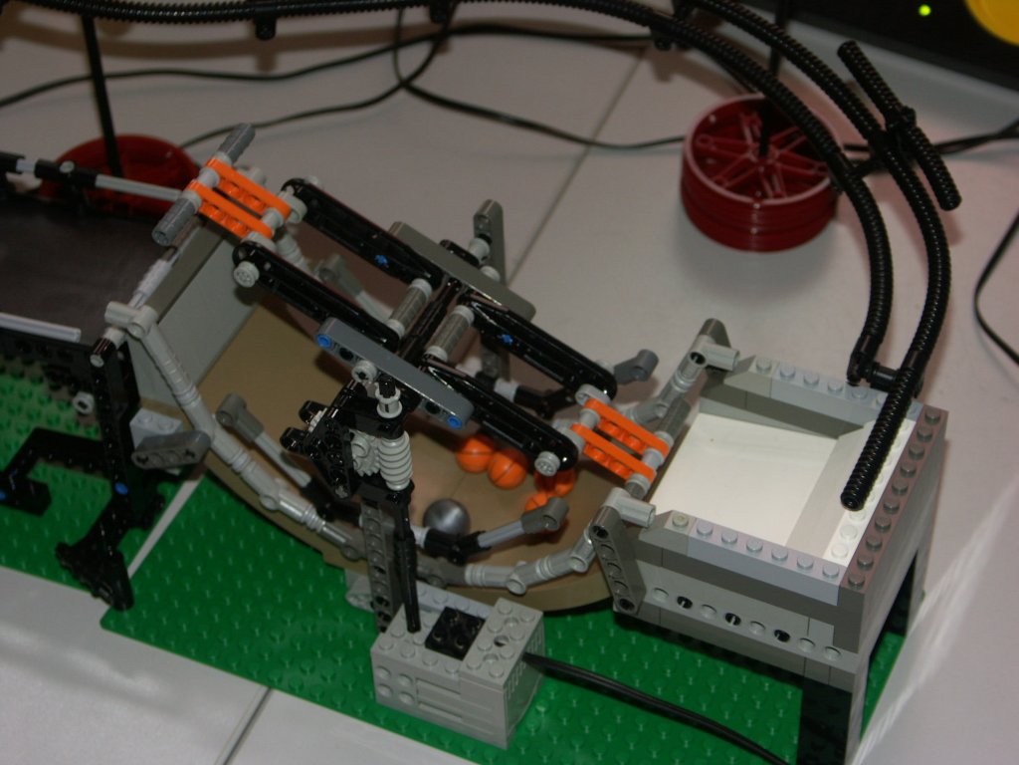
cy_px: 382
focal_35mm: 86
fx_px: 2532
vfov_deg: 17.2
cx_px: 510
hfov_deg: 22.8
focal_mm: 22.13
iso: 160
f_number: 3.5
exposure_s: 1/80
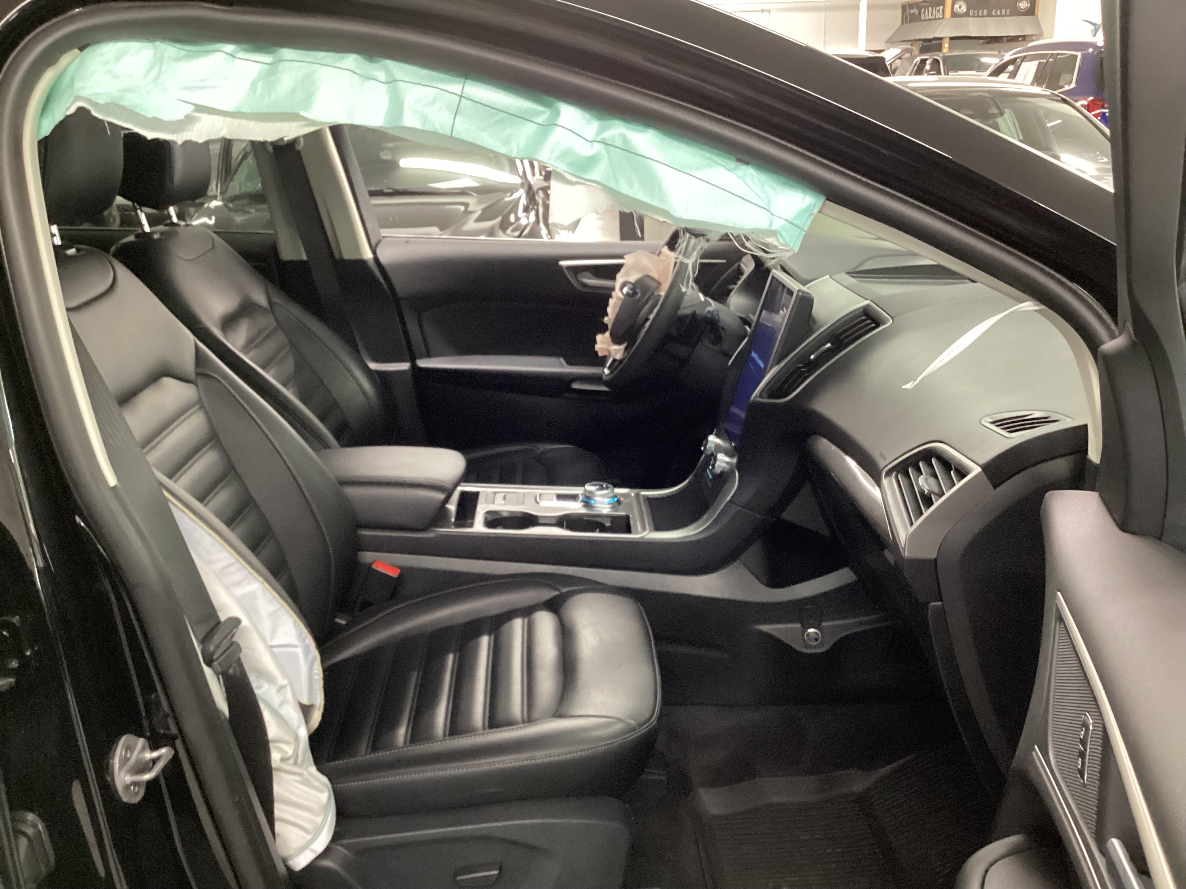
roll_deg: +1.7
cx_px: 593
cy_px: 444
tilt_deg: -21.3
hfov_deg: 58.4
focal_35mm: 31
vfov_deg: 45.4
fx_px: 1062
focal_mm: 3.3
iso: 400
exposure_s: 1/25
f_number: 2.4
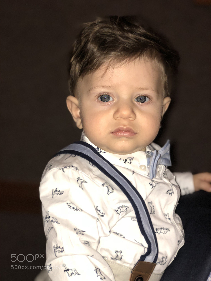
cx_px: 106
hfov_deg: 25.7
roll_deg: -4.9
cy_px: 140
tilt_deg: -4.9
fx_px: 463
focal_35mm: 57
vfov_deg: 33.8
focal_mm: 6.6
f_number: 2.8
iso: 160
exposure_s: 1/60
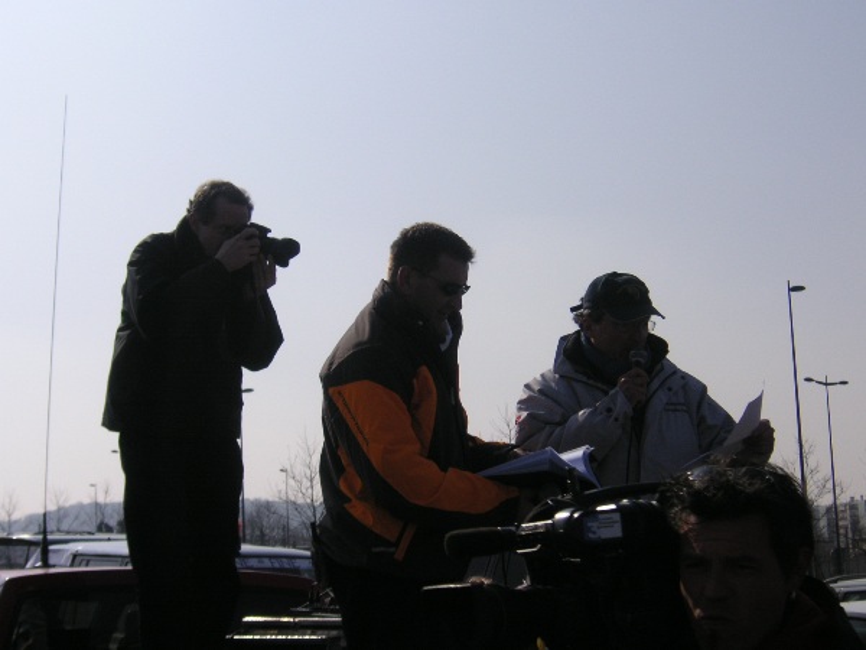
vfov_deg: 22.3
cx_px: 433
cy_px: 325
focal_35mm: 66
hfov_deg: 29.4
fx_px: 1651
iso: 50
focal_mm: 11
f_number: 9.5
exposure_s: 1/250
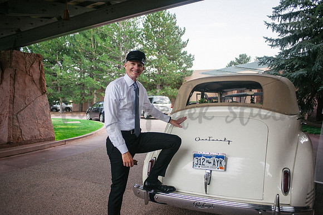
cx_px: 162
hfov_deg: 65.5
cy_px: 108
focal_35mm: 28
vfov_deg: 46.4
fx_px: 251
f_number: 2.8
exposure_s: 1/2500
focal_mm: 28
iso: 400
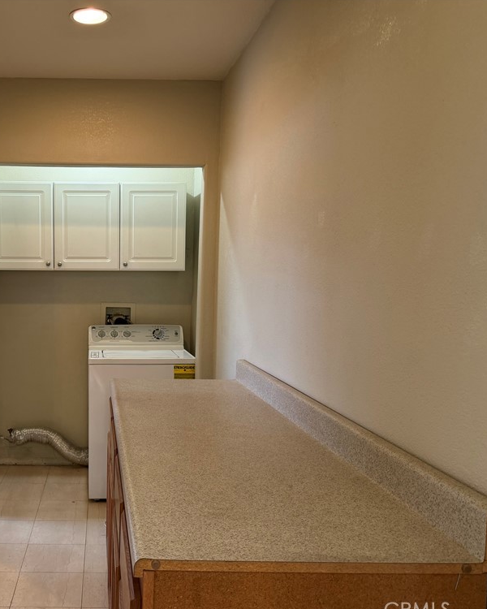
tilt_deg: -4.0
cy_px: 309
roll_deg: -0.6
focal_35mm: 32
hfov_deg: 43.9
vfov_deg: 55.7
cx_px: 106
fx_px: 577
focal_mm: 6.76
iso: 160
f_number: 1.78
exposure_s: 1/60
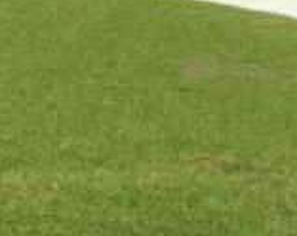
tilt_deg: -7.3
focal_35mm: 233
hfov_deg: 6.5
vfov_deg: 6.6
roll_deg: +1.1
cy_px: -8
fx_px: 2043
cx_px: -918
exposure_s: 1/1721
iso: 32
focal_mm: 4.15
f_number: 2.2
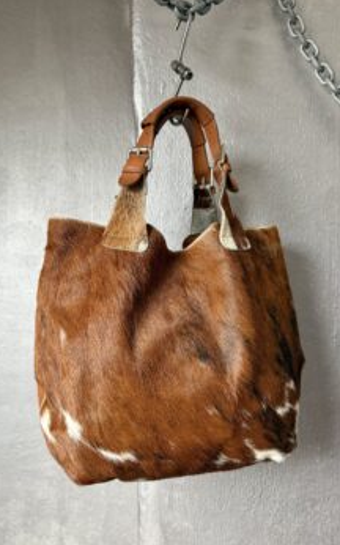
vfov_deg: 70.4
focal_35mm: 26
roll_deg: -1.9
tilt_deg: +0.5
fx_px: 386
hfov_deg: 47.5
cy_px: 272
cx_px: 149
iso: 250
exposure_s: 1/60
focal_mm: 6.76
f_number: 1.78
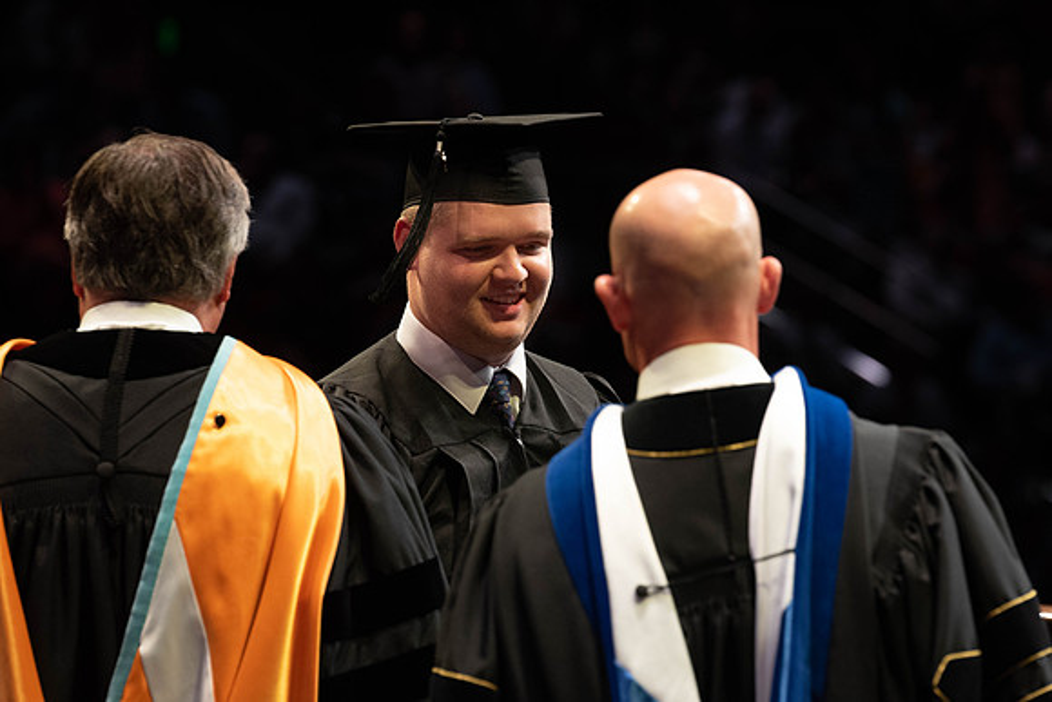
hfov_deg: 10.4
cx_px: 631
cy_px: 281
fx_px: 5786
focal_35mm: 198
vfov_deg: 6.9
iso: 1600
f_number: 4.5
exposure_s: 1/320
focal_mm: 165
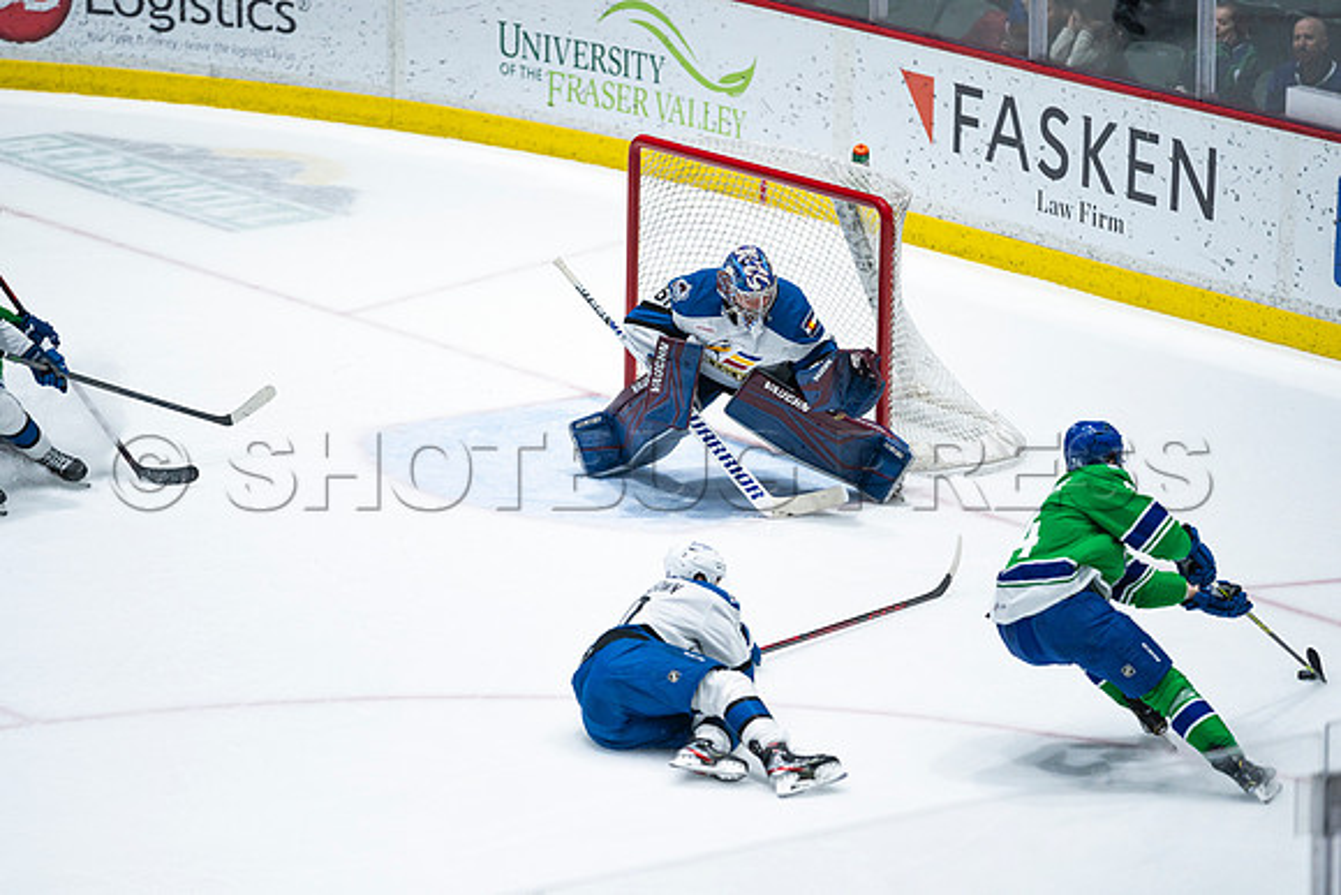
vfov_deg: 6.9
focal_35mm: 200
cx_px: 670
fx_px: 7451
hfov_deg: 10.3
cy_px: 448
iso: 1250
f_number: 2.8
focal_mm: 200
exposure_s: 1/1250
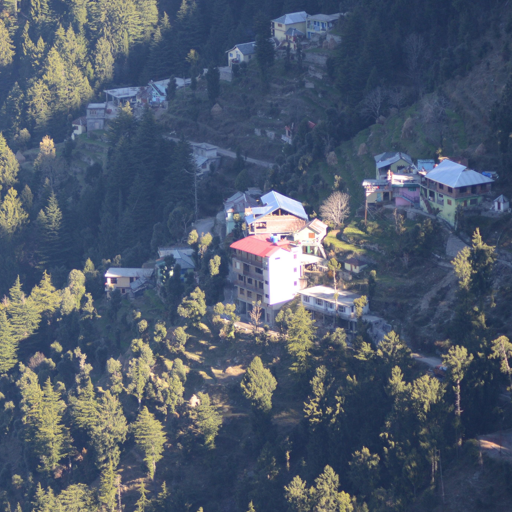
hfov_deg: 7.4
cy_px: 275
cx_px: 101
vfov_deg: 7.4
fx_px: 3979
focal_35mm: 238
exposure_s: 1/800
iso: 400
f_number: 4.2
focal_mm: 105
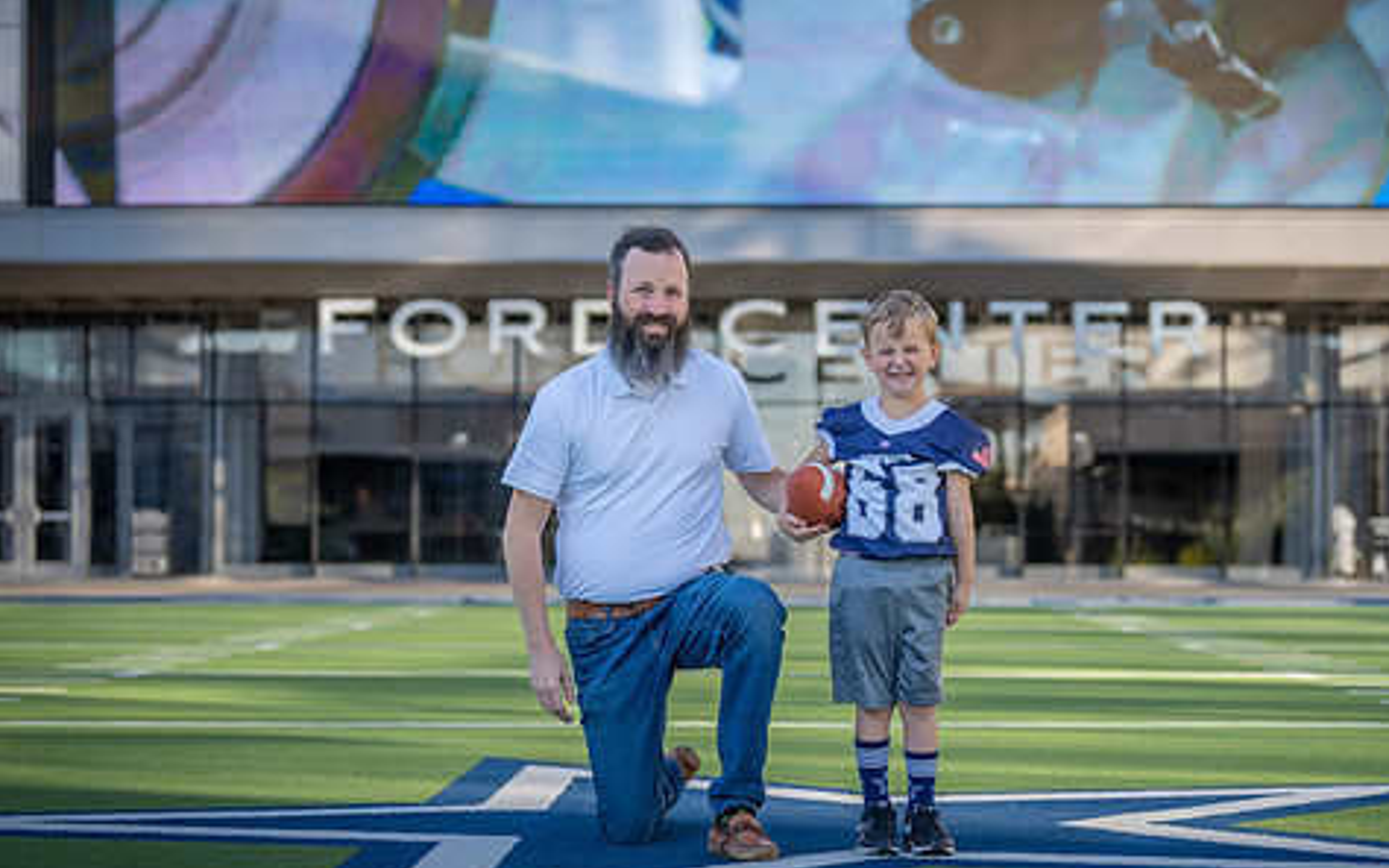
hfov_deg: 22.8
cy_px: 559
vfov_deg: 14.3
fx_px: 3444
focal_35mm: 91
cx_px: 793
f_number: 2.8
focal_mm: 70
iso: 100
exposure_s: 1/500
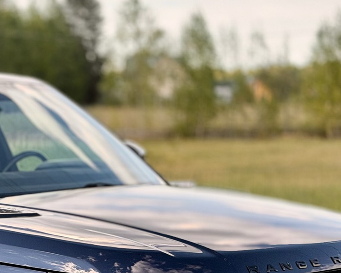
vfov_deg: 11.9
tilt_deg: -5.9
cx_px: -9
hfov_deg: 14.7
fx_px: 1302
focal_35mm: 129
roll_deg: +1.7
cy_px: 212
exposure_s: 1/1715
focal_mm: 6.76
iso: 100
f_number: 1.78
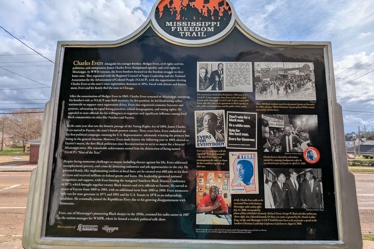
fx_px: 177
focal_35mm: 17
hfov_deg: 93.3
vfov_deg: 70.4
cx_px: 188
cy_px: 126
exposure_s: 1/2114
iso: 34
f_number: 2.2
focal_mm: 2.35
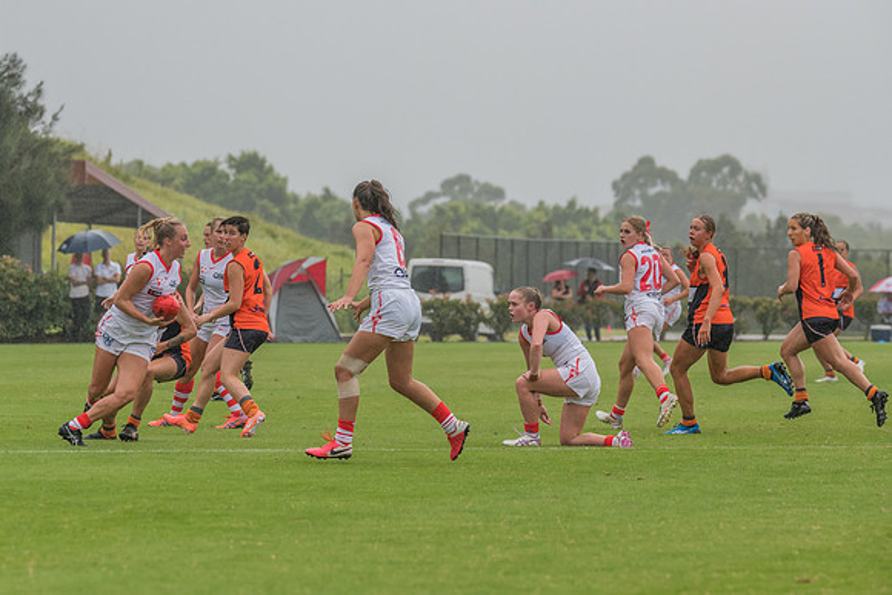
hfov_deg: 7.5
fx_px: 6816
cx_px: 319
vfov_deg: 5.0
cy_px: 255
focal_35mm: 275
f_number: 6.3
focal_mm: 210
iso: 800
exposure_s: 1/2000
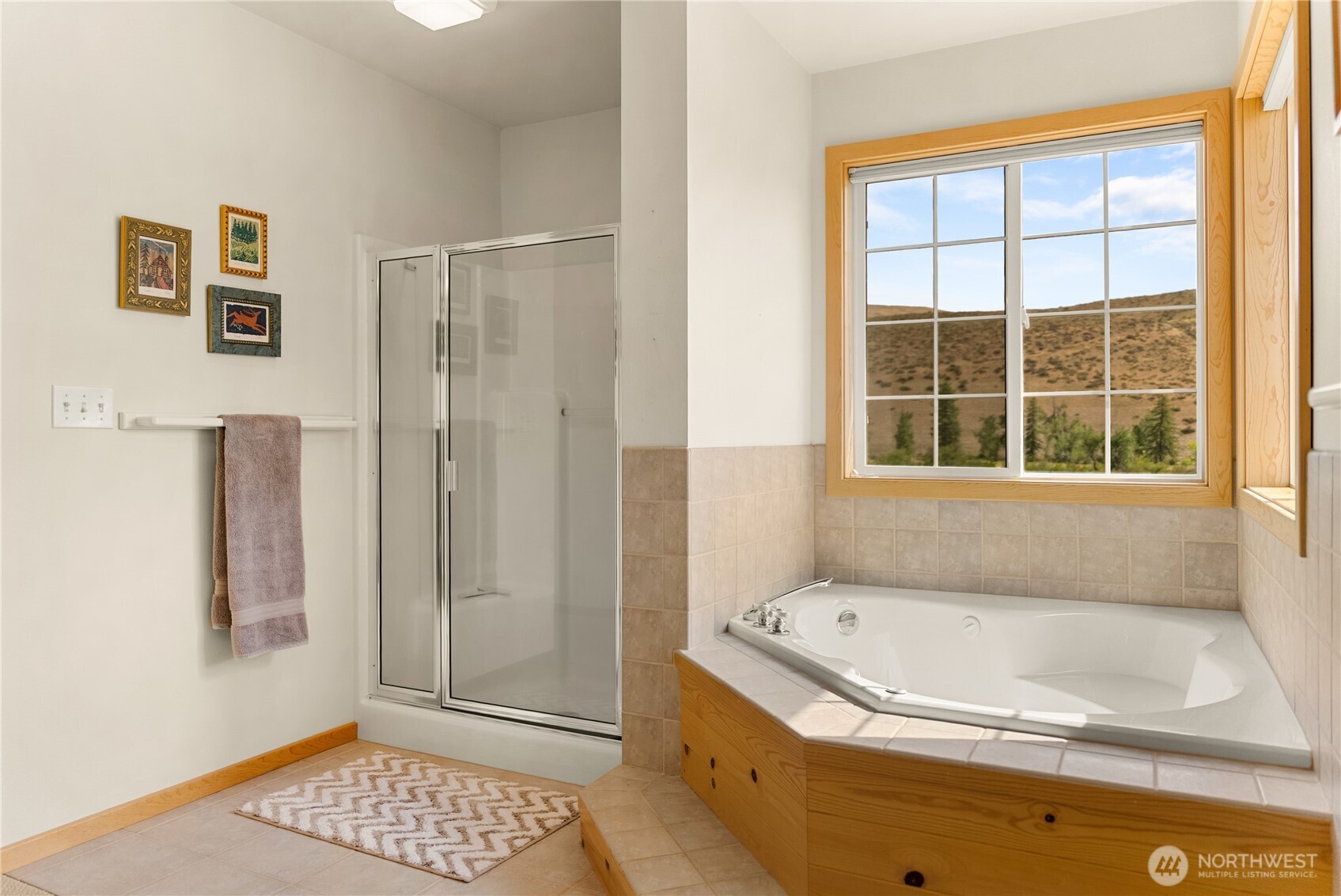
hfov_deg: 73.7
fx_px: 894
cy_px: 448
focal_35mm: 24
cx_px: 670
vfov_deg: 53.2
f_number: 2.8
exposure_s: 1/125
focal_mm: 24
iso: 400
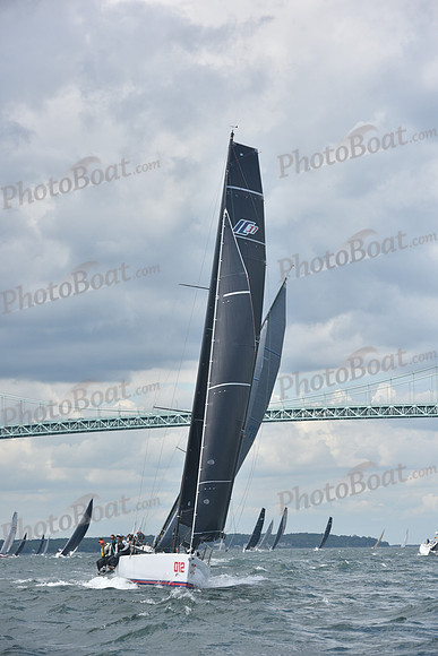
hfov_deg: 10.2
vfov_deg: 15.2
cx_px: 219
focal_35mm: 135
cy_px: 328
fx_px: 2462
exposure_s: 1/1000
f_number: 8
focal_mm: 135
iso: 250
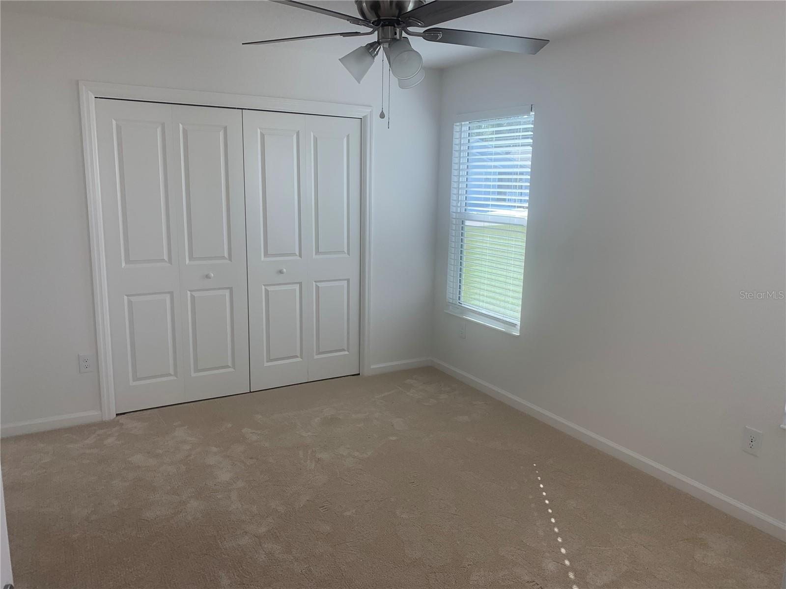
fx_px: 590
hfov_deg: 67.3
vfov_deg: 53.1
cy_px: 294
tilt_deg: -9.9
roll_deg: -2.6
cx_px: 393
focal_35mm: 26
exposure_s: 1/223
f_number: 1.8
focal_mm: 4.25
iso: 25
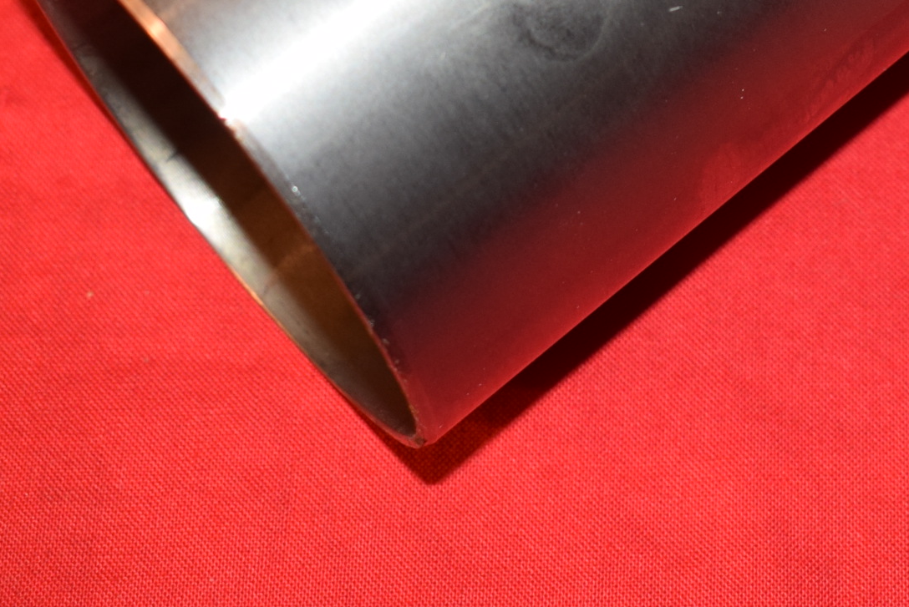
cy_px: -134
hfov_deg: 18.2
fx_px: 2814
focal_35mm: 111
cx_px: 725
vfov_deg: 12.0
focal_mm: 27
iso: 400
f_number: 5.6
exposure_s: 1/40
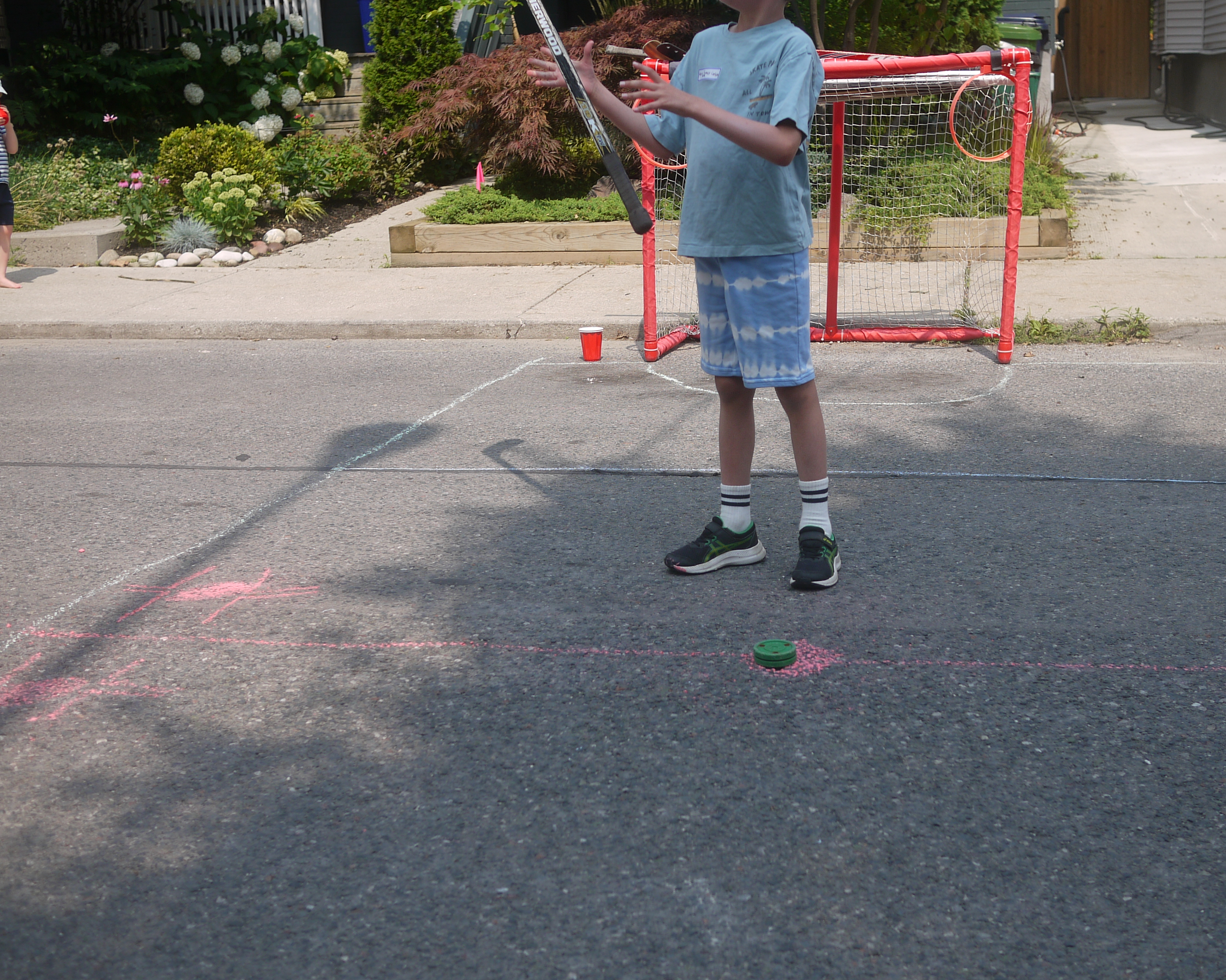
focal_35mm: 48
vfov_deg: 31.4
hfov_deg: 38.6
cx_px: 736
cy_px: 449
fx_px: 1742
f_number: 2.5
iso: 100
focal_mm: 20
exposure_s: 1/2000
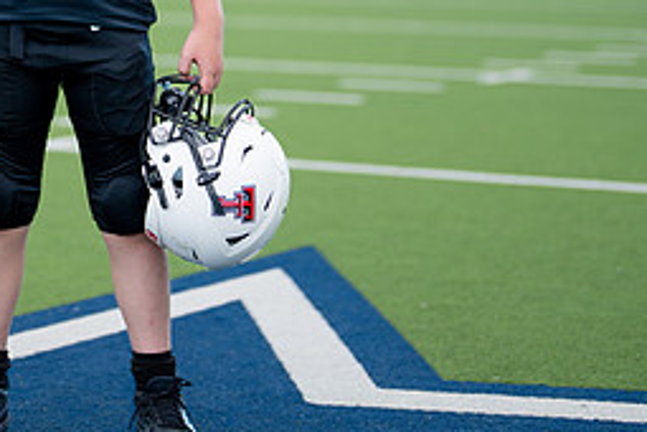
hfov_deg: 14.6
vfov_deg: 9.8
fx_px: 2498
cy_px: -52
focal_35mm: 139
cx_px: 78
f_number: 1.2
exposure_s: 1/1250
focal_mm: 50
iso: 100
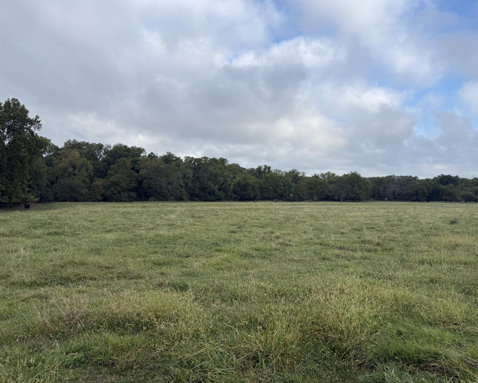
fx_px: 368
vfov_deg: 54.9
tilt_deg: -0.1
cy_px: 197
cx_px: 255
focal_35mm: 26
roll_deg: -1.3
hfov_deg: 66.0
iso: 80
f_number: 1.78
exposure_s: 1/3145
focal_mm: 6.76
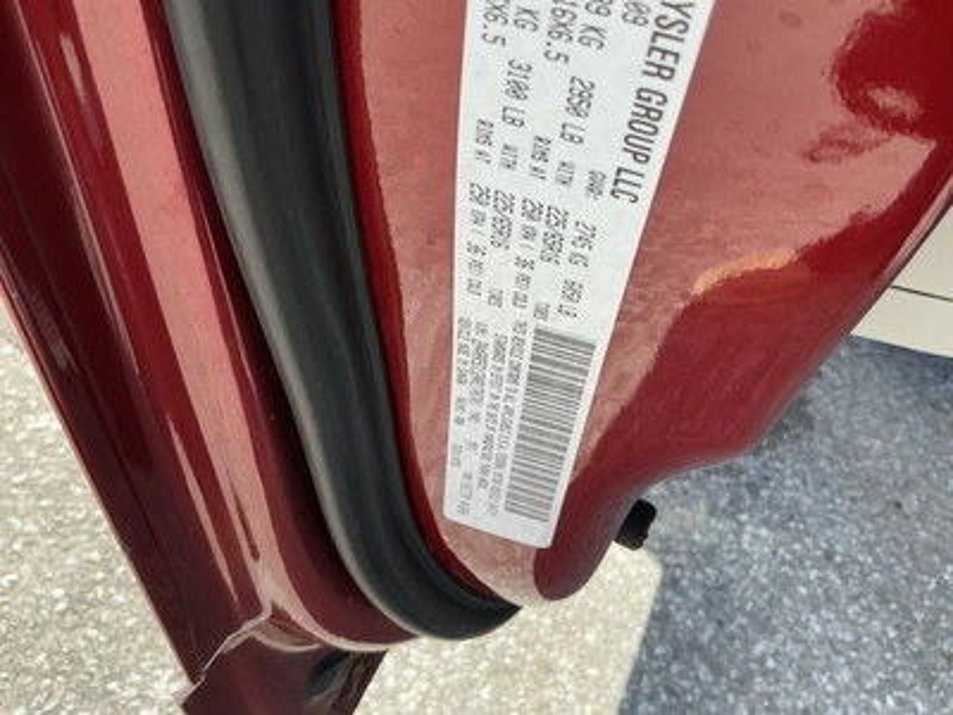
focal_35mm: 28
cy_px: 358
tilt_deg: -48.8
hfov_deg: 63.4
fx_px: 771
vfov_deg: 49.7
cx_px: 476
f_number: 1.8
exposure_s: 1/383
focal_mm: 3
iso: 25
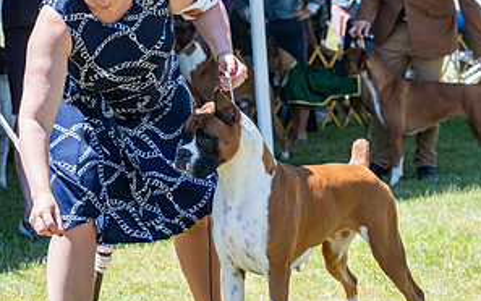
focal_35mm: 139
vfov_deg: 9.4
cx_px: 241
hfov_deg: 15.0
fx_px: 1823
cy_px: 115
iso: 1600
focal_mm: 90
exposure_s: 1/1600
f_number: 7.1
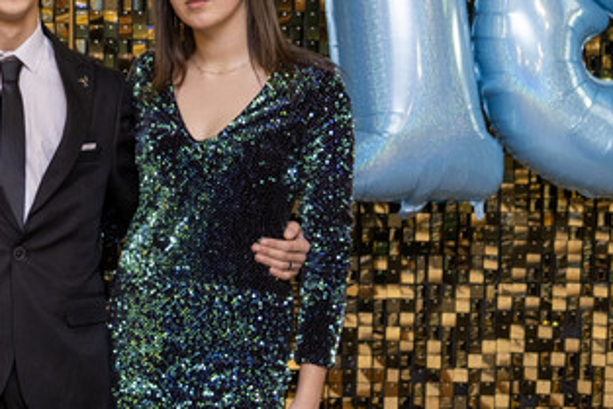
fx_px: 1567
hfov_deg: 21.6
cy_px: 152
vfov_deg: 14.9
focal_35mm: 92
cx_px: 63
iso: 800
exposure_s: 1/160
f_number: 1.6
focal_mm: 30
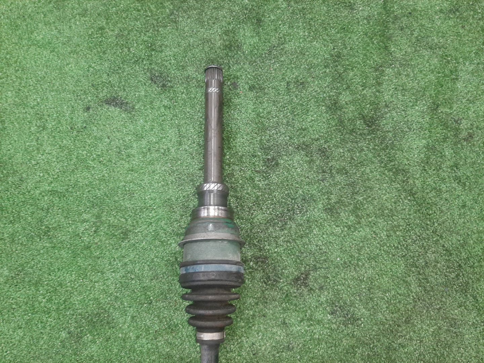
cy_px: 182
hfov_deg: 67.3
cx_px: 242
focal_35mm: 26
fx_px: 364
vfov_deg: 53.1
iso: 195
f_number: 1.7
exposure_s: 1/33
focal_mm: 3.93
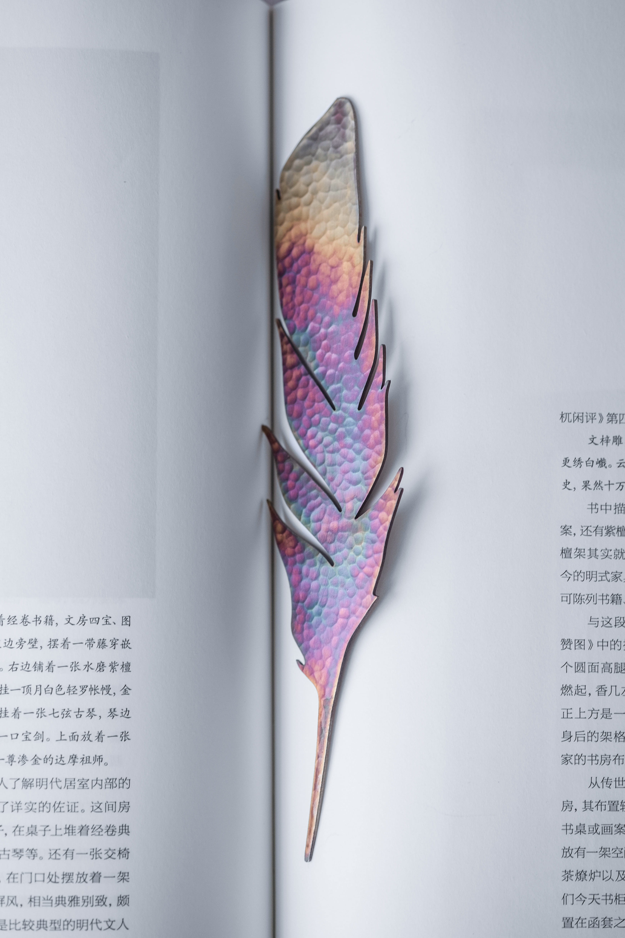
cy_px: 469
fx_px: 2344
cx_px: 312
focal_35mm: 90
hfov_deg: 15.2
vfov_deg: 22.6
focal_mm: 60
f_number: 2.8
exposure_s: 1/60
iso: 200
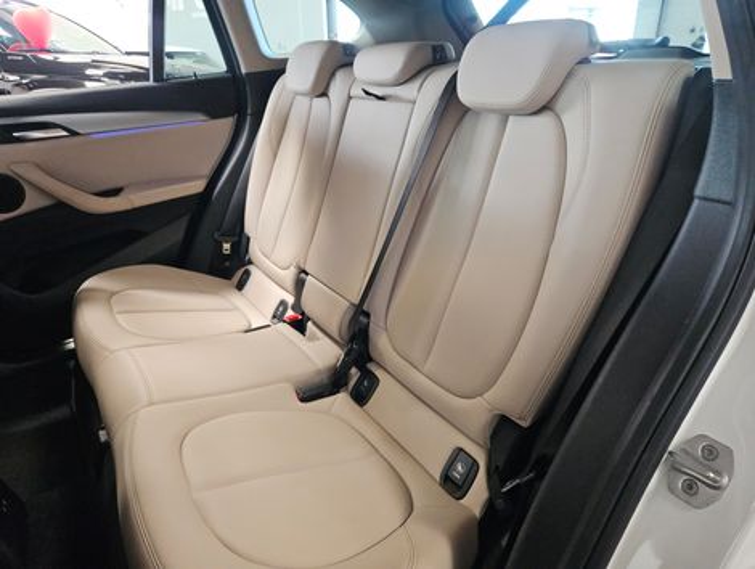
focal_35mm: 23
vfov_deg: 59.0
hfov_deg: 73.8
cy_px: 284
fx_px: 502
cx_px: 378
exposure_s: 1/120
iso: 400
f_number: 1.8
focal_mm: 5.4
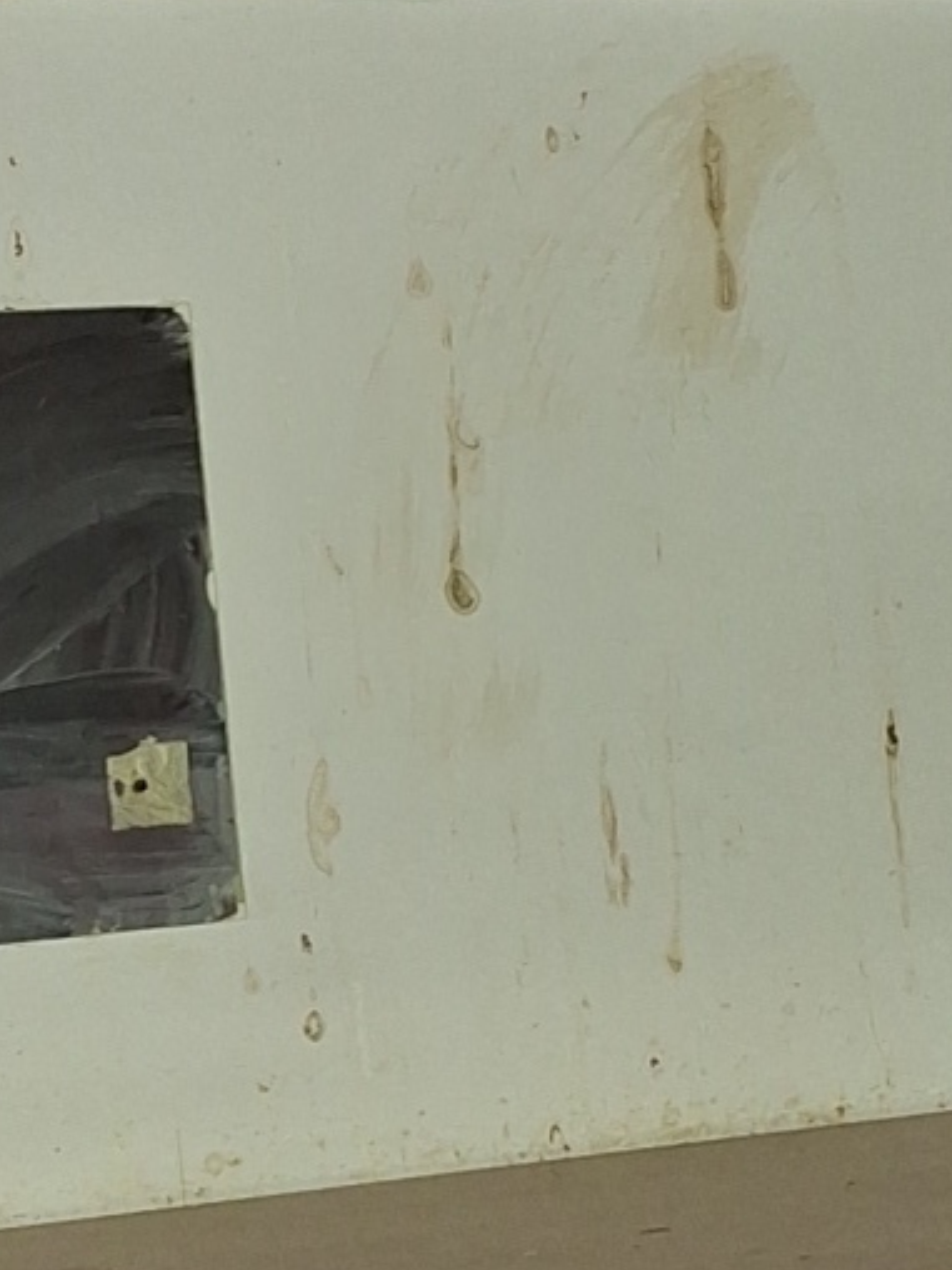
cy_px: 495
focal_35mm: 116
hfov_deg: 12.8
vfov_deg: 17.0
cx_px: 427
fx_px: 4254
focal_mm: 5.54
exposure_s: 1/33
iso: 200
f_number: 1.8
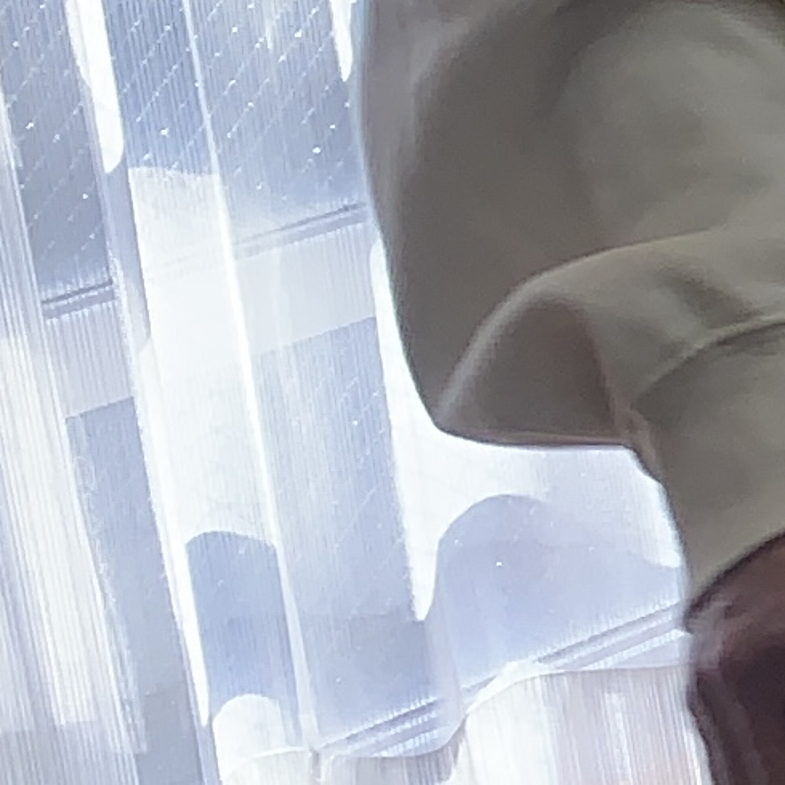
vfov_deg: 9.1
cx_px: 3116
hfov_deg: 7.1
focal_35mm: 189
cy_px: -227
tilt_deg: -15.8
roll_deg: +0.3
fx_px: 4849
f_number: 1.8
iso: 32
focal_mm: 4.25
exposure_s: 1/121
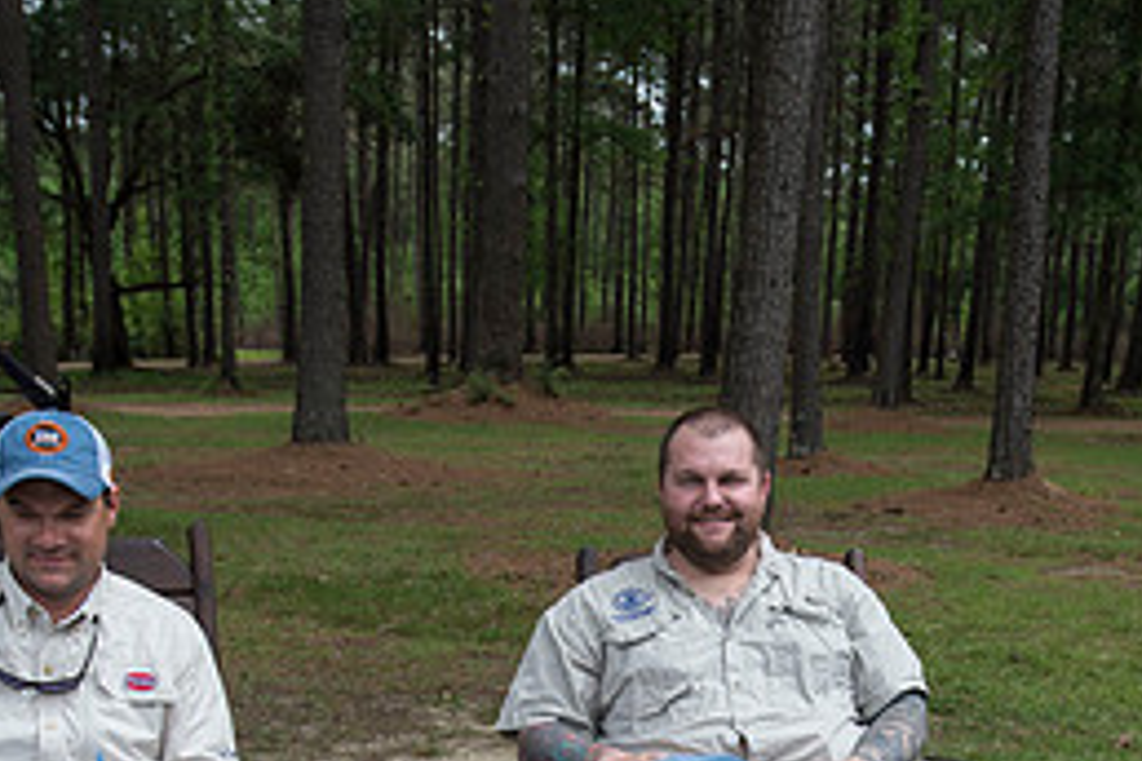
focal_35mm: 54
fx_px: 1713
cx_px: 704
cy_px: 805
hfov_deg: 36.7
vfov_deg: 23.7
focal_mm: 24
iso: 250
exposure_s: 1/320
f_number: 6.3
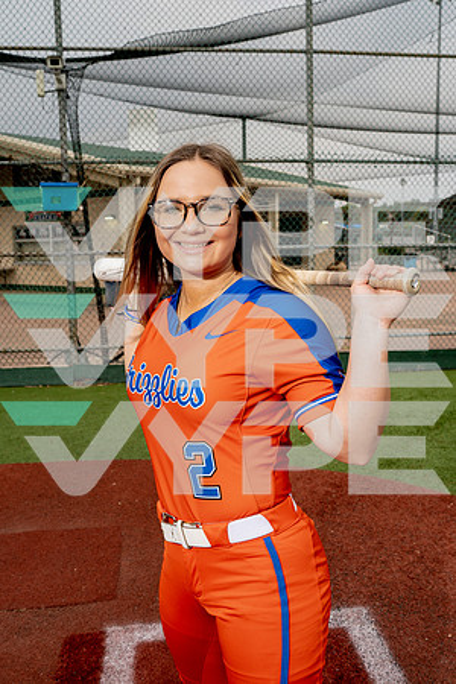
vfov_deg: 54.4
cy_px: 342
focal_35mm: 35
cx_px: 228
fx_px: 665
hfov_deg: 37.9
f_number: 8
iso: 125
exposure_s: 1/250
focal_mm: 35
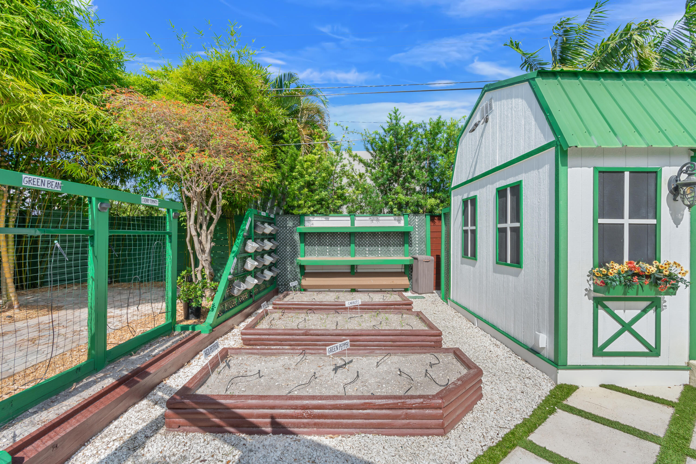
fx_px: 309
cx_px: 348
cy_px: 232
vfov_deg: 73.7
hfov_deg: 96.7
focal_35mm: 16
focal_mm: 16
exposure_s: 1/160
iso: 500
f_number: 11
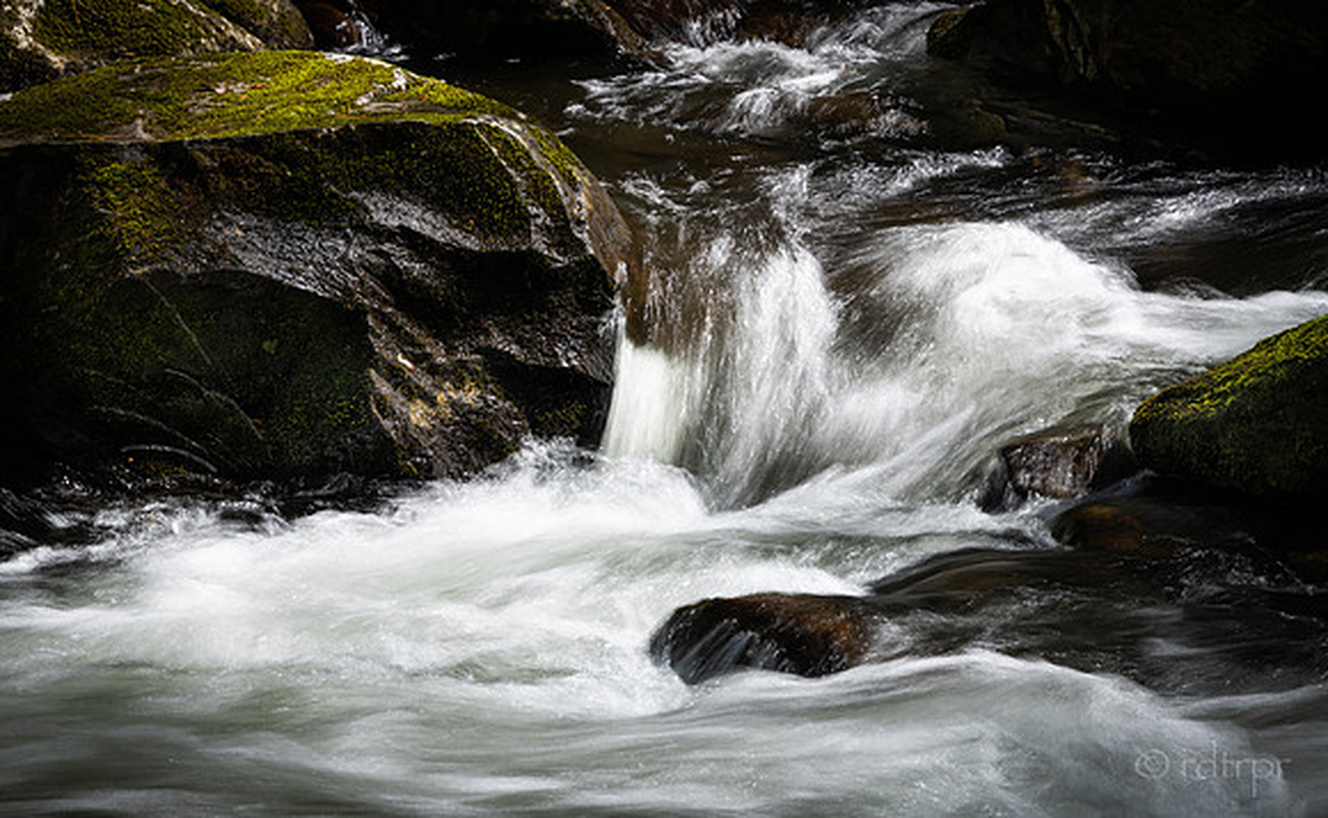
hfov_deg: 8.9
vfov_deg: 5.5
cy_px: 467
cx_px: 515
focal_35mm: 238
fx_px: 8573
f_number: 11
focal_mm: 190
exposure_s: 1/8
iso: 64
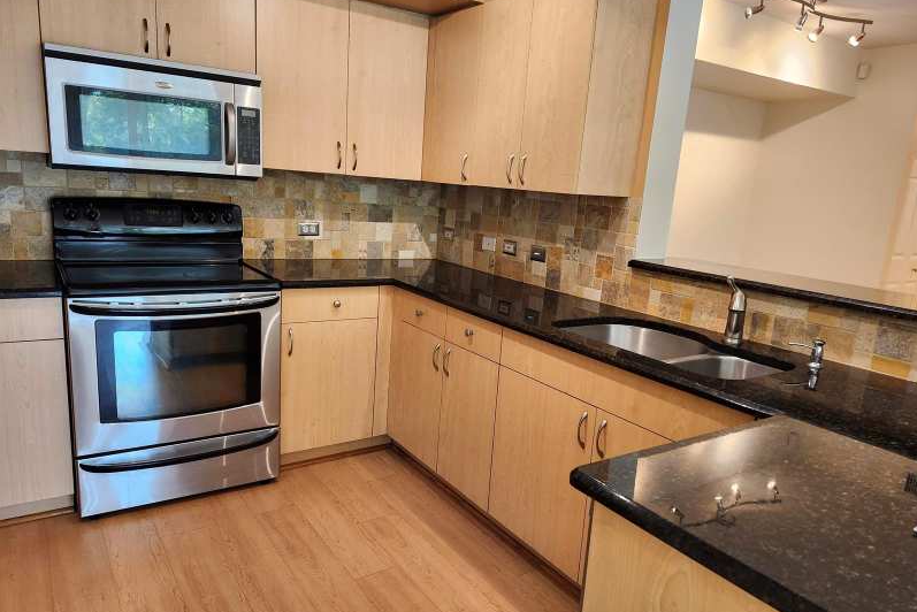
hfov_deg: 73.7
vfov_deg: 53.2
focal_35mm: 24
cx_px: 459
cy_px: 312
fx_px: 612
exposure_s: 1/120
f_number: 1.8
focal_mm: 5.54
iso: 320
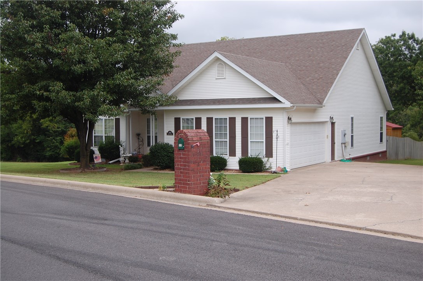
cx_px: 212
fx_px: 528
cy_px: 140
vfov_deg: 29.8
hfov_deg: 43.7
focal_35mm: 45
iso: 200
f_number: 6.3
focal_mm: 30
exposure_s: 1/160
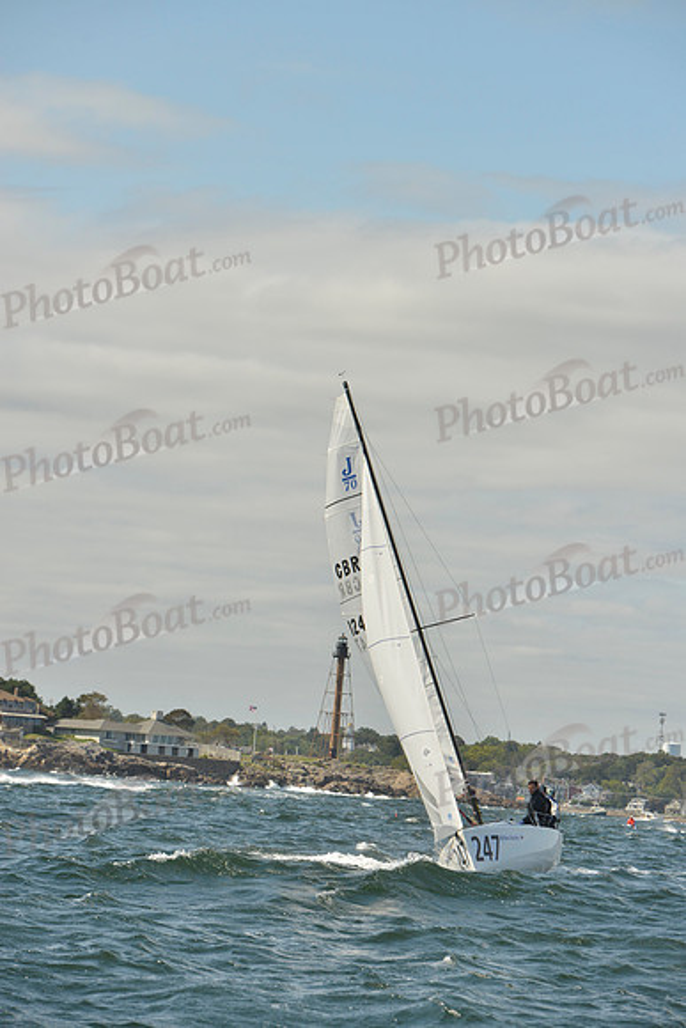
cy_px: 514
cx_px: 343
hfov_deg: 9.8
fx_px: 3999
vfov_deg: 14.7
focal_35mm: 140
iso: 400
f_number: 9
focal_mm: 140
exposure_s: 1/1600
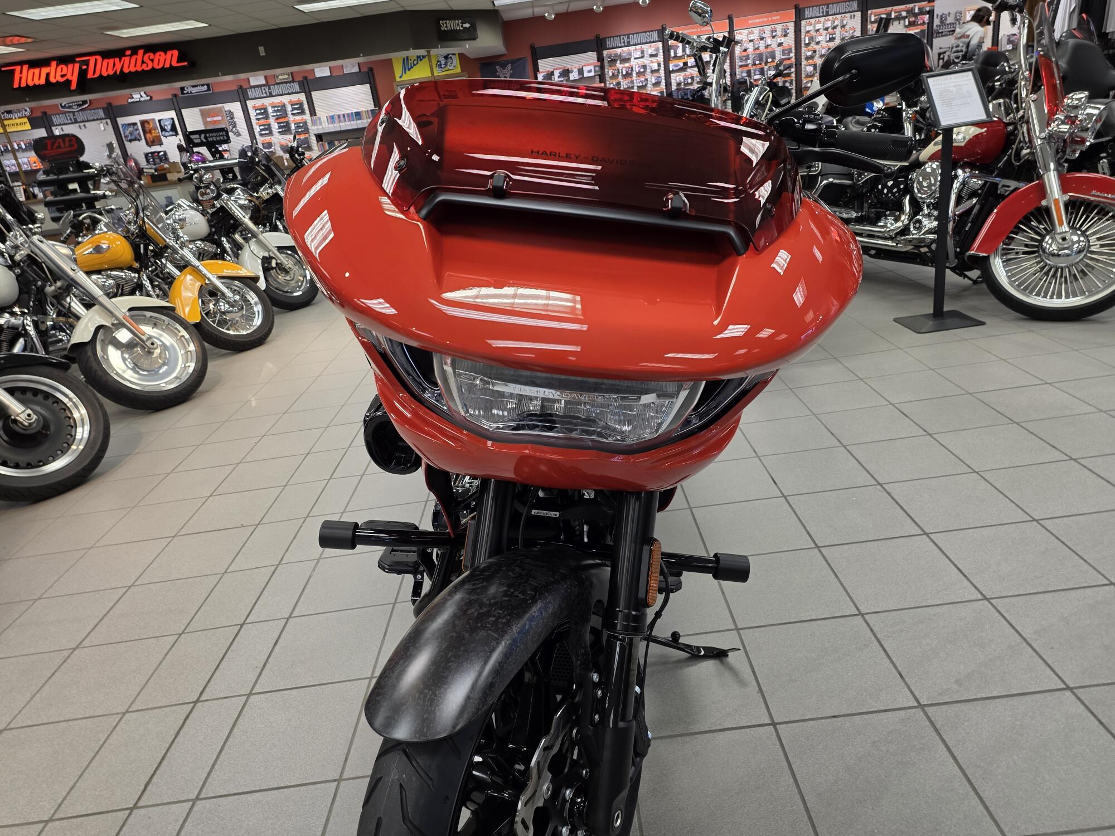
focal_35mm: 23
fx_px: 741
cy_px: 418
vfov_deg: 58.9
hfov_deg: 73.9
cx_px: 558
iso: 160
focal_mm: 6.25
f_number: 1.7
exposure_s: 1/120
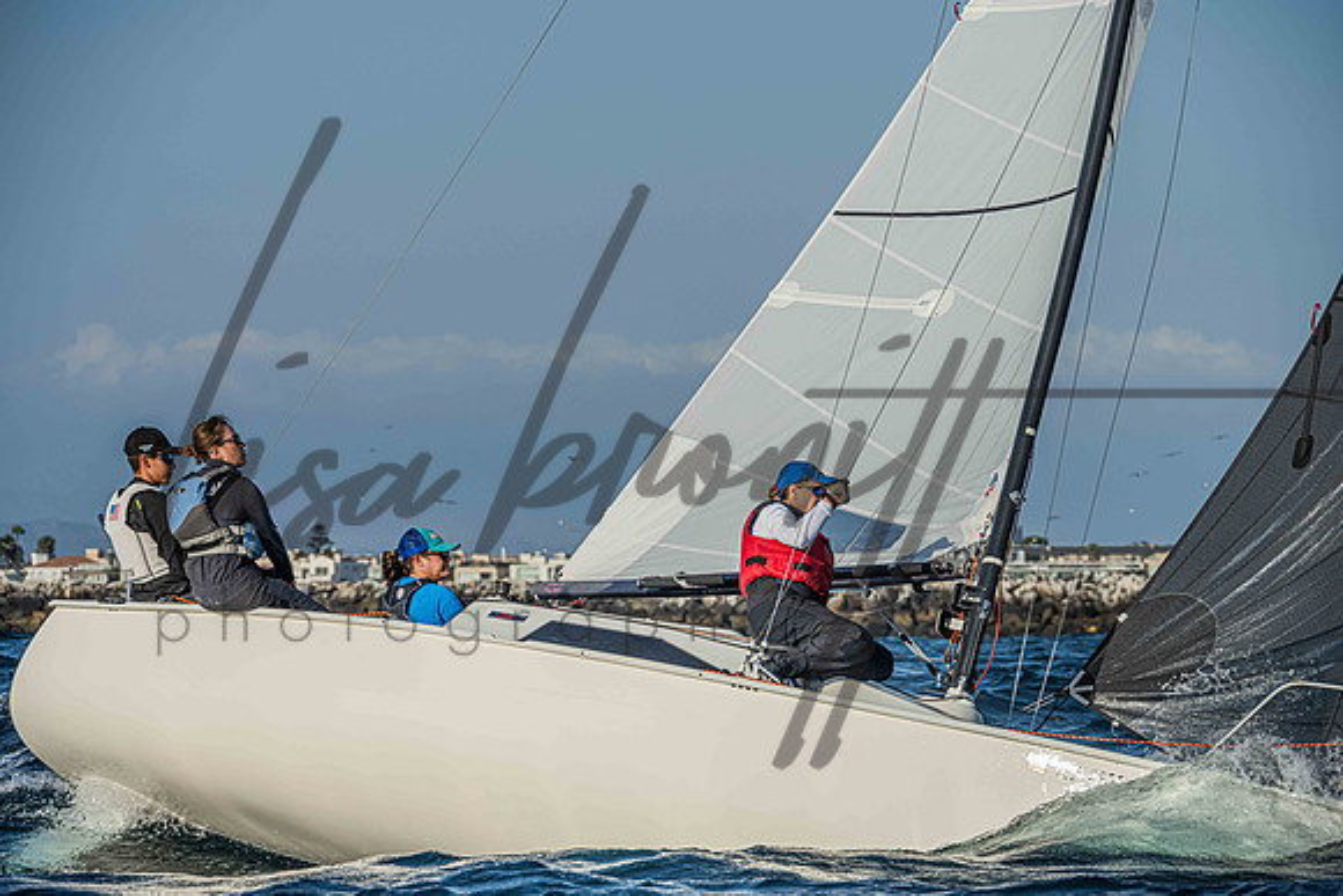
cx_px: 657
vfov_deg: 7.2
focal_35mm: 192
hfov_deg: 10.7
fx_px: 7154
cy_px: 447
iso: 400
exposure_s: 1/1600
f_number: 8
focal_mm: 180
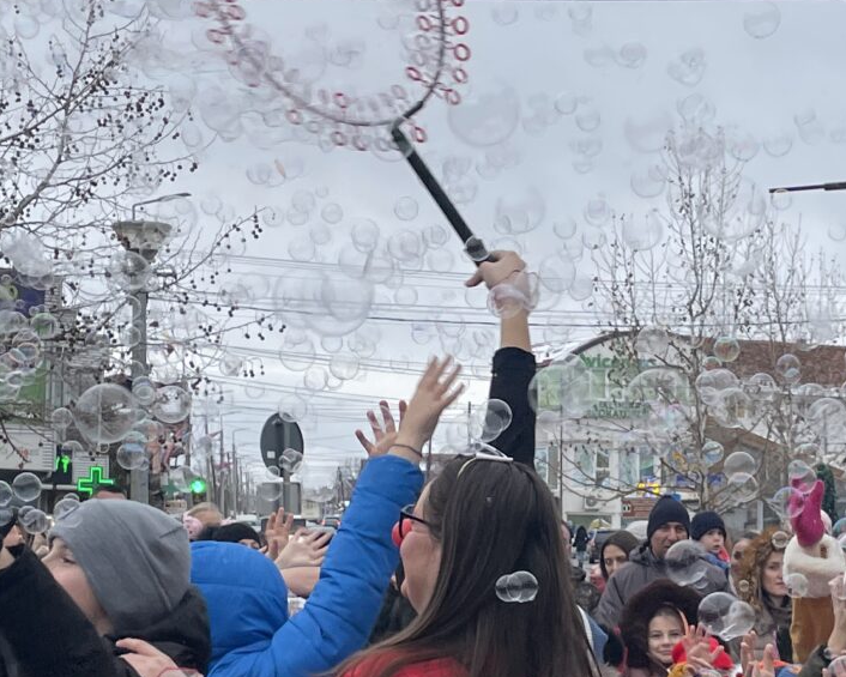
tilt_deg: +2.1
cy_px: 463
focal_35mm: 92
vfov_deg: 16.7
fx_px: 2304
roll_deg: -0.2
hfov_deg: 20.7
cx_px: 610
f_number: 1.6
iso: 40
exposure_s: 1/121
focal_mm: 4.2
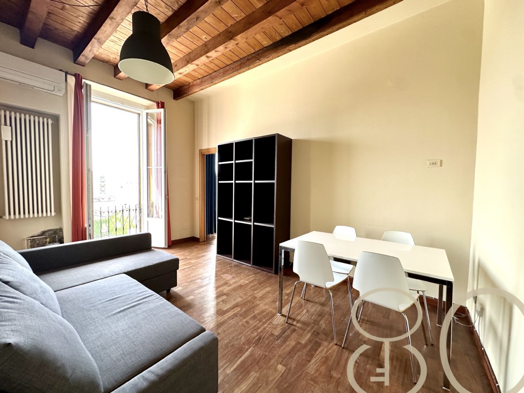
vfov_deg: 85.7
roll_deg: -1.6
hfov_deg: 102.1
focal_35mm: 14
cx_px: 262
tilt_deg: -3.0
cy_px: 196
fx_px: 212
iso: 160
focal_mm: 2.22
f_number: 2.2
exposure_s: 1/99
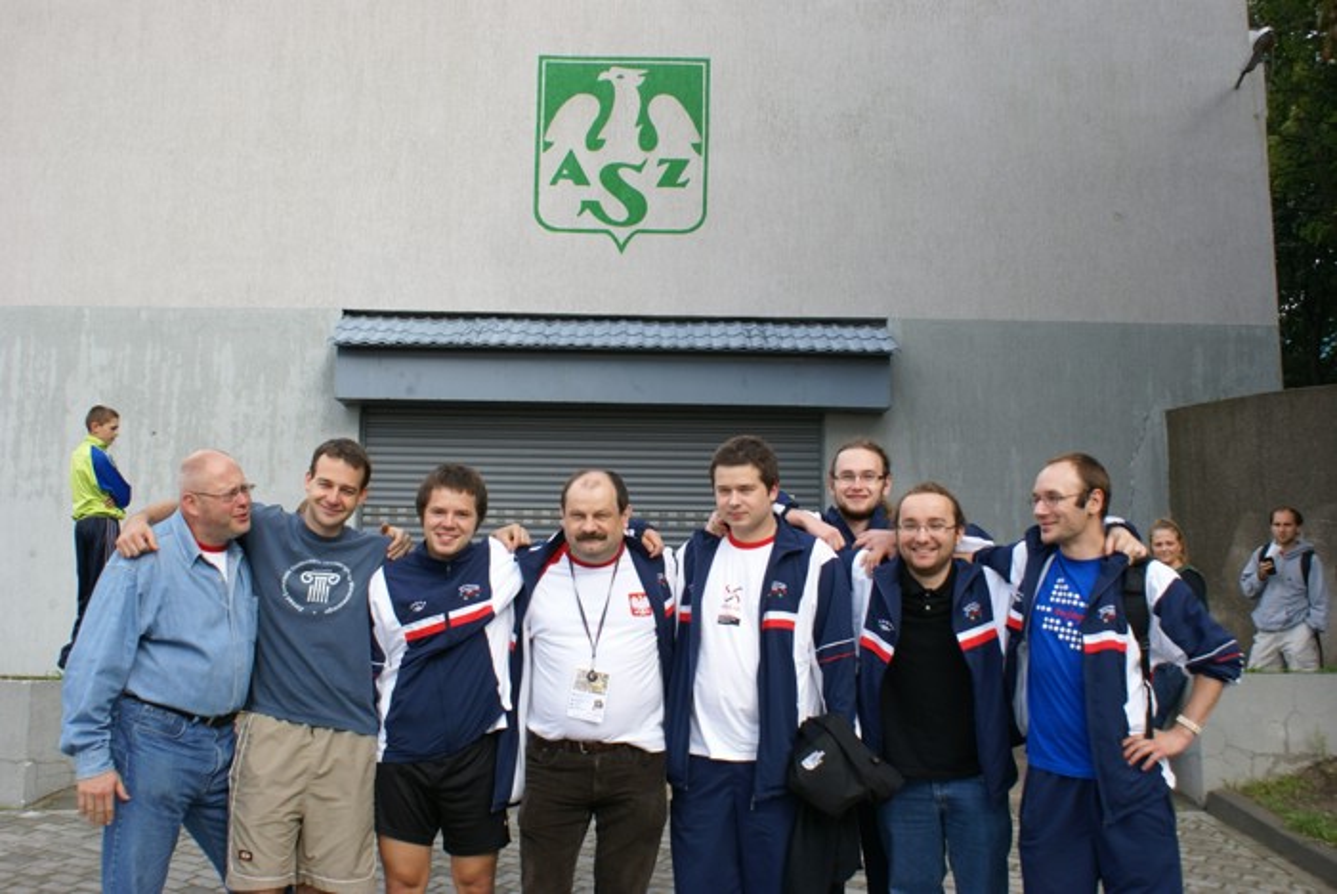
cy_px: 447
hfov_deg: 53.1
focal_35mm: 36
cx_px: 668
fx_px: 1338
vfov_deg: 36.9
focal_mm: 24
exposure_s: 1/200
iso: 100
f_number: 5.6
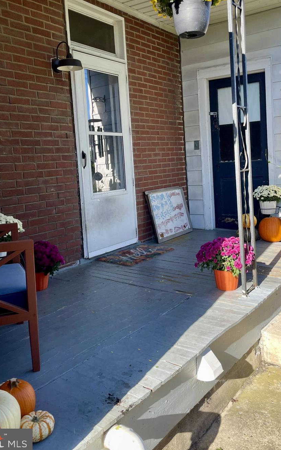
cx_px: 143
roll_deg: +4.3
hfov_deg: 39.4
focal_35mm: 32
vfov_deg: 59.4
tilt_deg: -4.9
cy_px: 195
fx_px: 392
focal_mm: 4.2
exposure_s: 1/569
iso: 32
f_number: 1.6
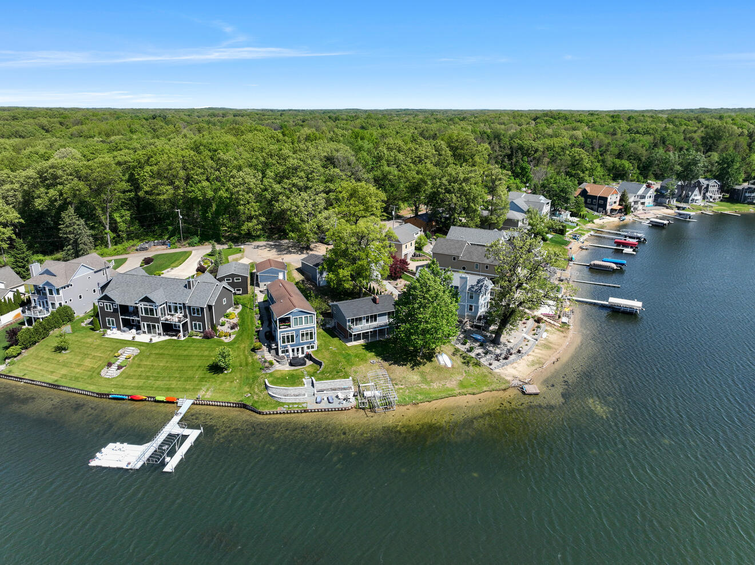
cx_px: 378
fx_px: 523
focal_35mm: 24
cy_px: 282
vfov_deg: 56.8
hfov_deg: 71.6
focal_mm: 12.29
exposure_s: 1/2000
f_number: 2.8
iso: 100
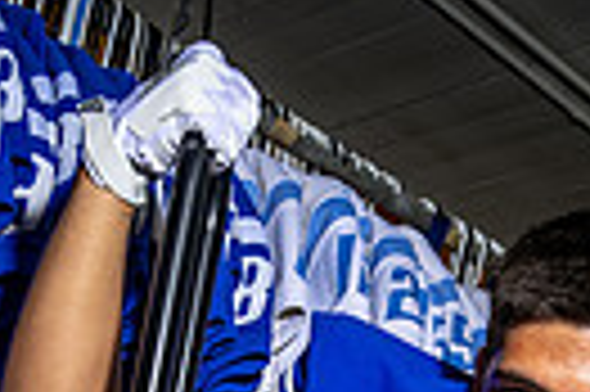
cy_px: 960
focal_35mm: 93
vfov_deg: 11.8
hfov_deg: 21.8
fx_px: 1522
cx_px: 423
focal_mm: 27
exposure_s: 1/125
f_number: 8
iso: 100
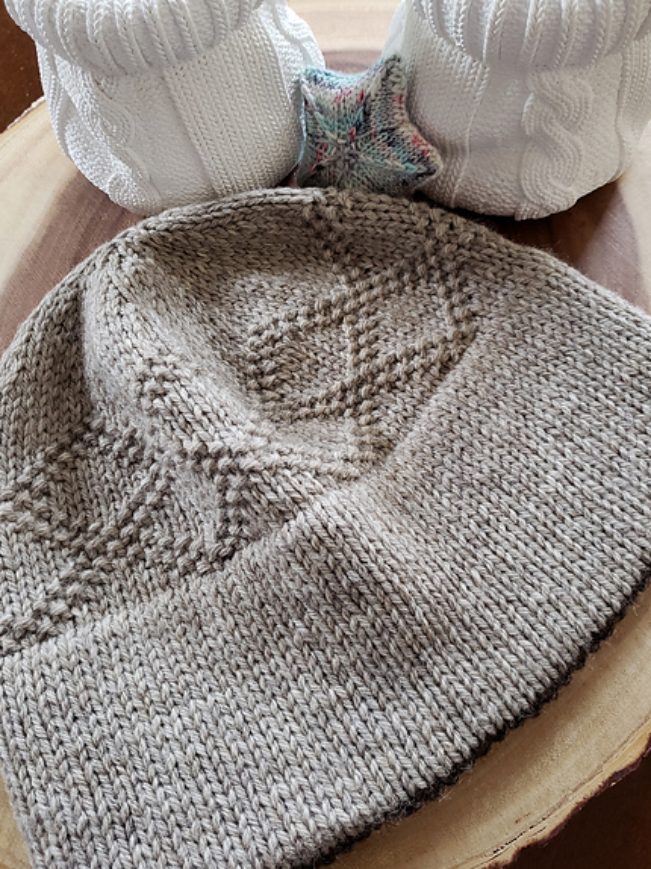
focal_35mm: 29
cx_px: 339
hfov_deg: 48.2
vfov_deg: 61.6
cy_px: 398
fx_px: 728
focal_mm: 4.3
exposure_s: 1/40
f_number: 1.5
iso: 320
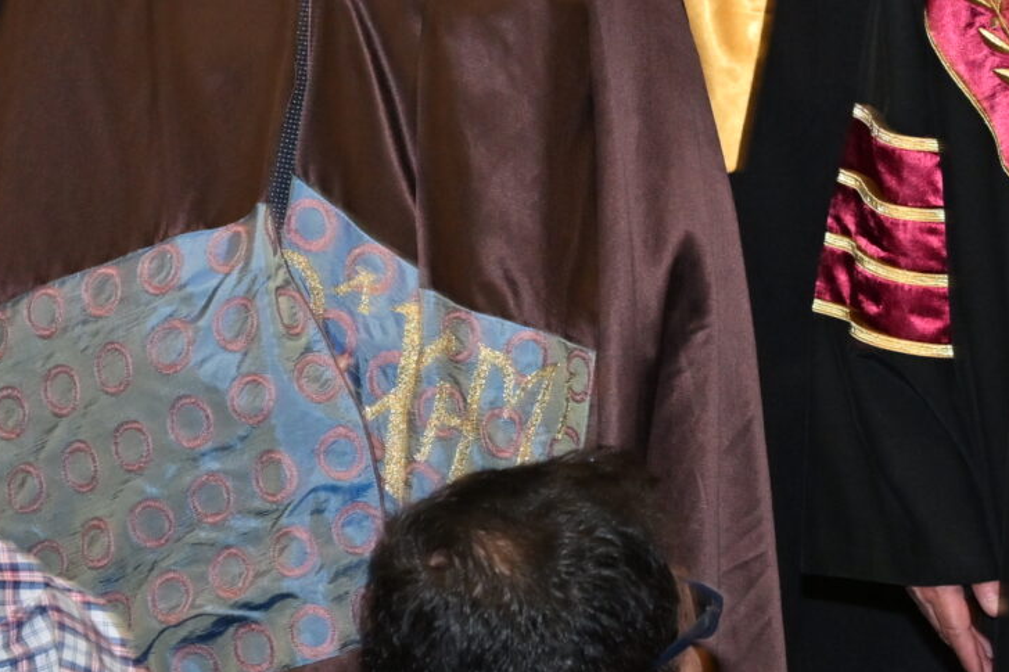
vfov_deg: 6.4
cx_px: 1577
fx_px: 5912
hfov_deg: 9.4
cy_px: -425
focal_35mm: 211
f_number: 5.6
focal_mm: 60
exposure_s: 1/125
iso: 1250
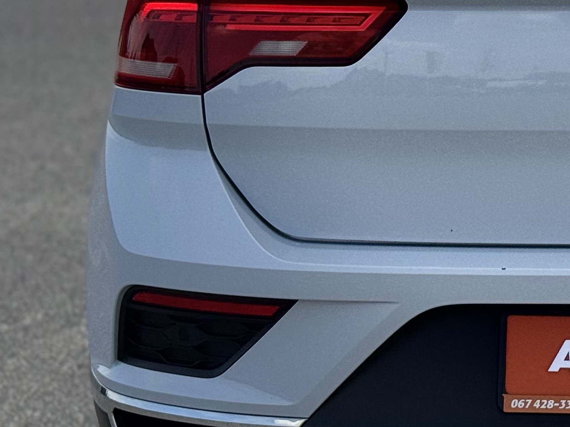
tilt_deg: -8.0
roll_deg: +0.8
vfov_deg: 10.6
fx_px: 2289
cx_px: 699
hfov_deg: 13.8
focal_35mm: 139
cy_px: 91
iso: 64
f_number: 1.78
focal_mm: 6.76
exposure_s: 1/6410
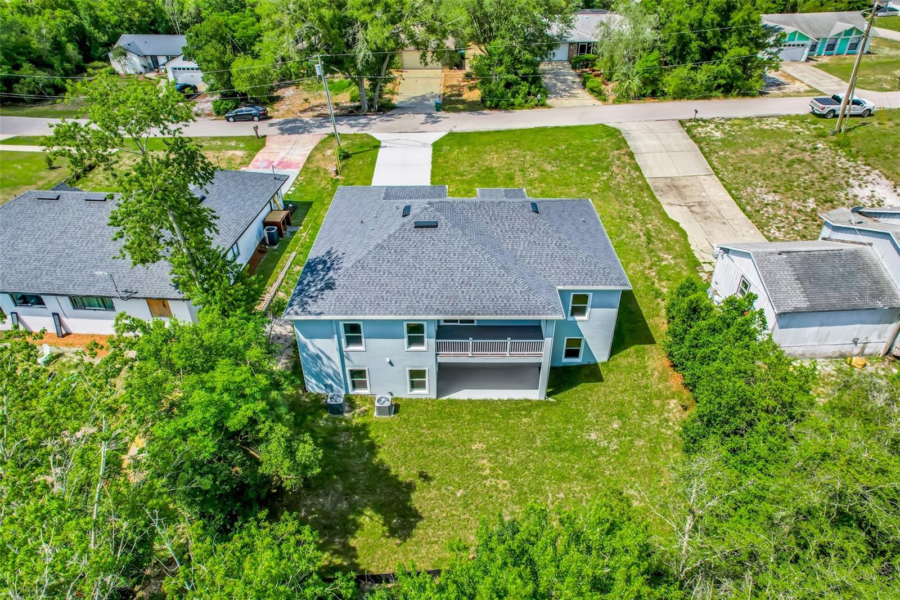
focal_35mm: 22
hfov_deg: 78.6
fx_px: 550
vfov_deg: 57.2
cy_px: 300
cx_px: 450
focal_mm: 8.38
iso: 120
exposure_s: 1/240
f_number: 2.8
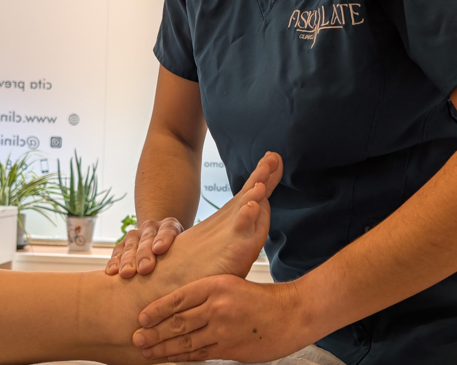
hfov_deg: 35.3
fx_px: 717
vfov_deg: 28.6
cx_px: 246
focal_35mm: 53
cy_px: 178
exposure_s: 1/59.6
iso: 34
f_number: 1.68
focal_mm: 6.9
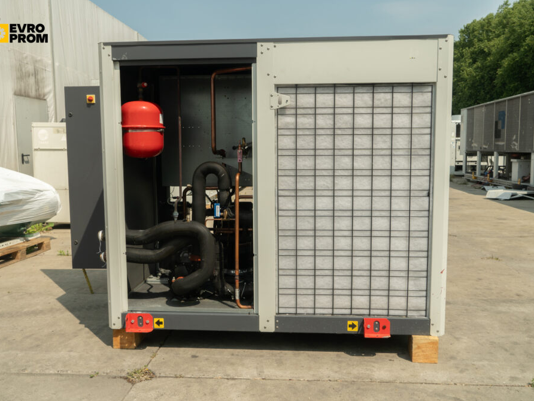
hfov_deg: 56.8
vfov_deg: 44.2
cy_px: 204
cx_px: 270
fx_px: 494
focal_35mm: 32
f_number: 11
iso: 100
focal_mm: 29
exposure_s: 1/100
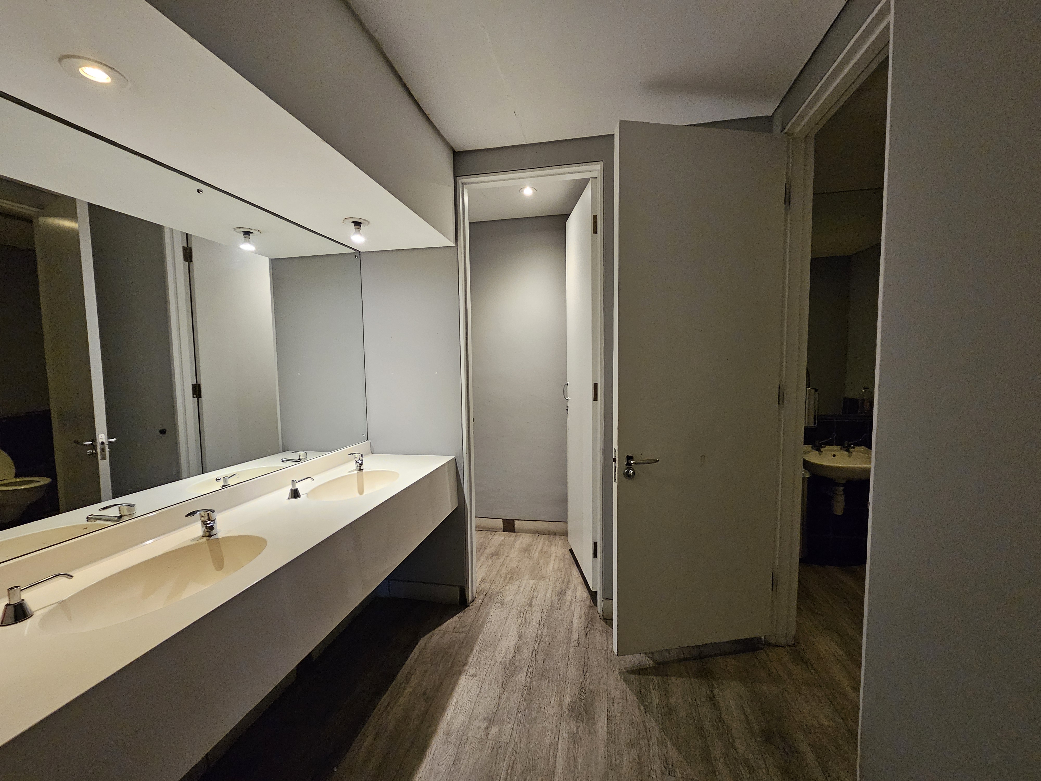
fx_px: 391
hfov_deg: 106.2
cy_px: 390
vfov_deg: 89.9
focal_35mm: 13
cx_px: 520
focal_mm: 2.2
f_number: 2.2
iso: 640
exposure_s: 1/33
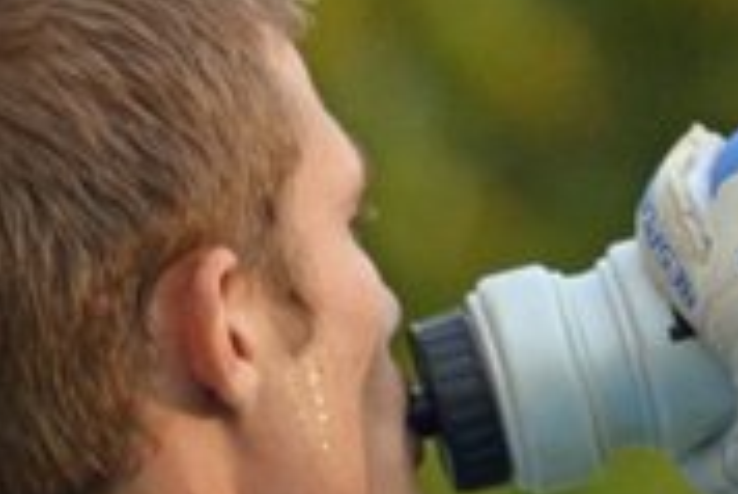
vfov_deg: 0.8
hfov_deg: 1.3
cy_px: 419
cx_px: 477
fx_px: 33790
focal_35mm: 1647
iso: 800
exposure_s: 1/500
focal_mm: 300
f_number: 5.6
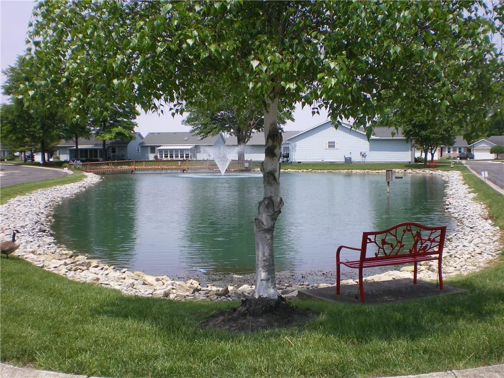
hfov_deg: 49.0
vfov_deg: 37.7
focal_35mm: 38
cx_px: 252
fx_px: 553
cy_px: 189
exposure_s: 1/320
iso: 64
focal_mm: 6.3
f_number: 4.6
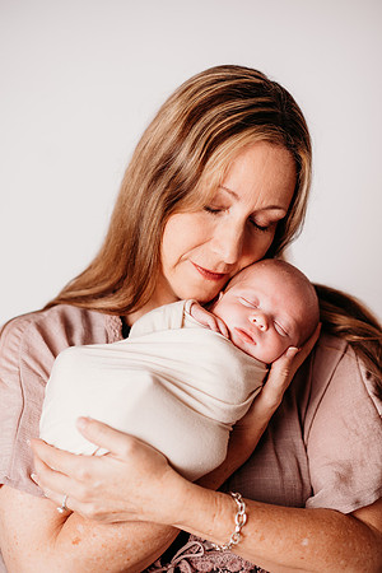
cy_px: 286
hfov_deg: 16.1
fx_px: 1353
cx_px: 191
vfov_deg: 23.9
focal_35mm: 85
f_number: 2
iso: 50
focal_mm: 85
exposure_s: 1/160
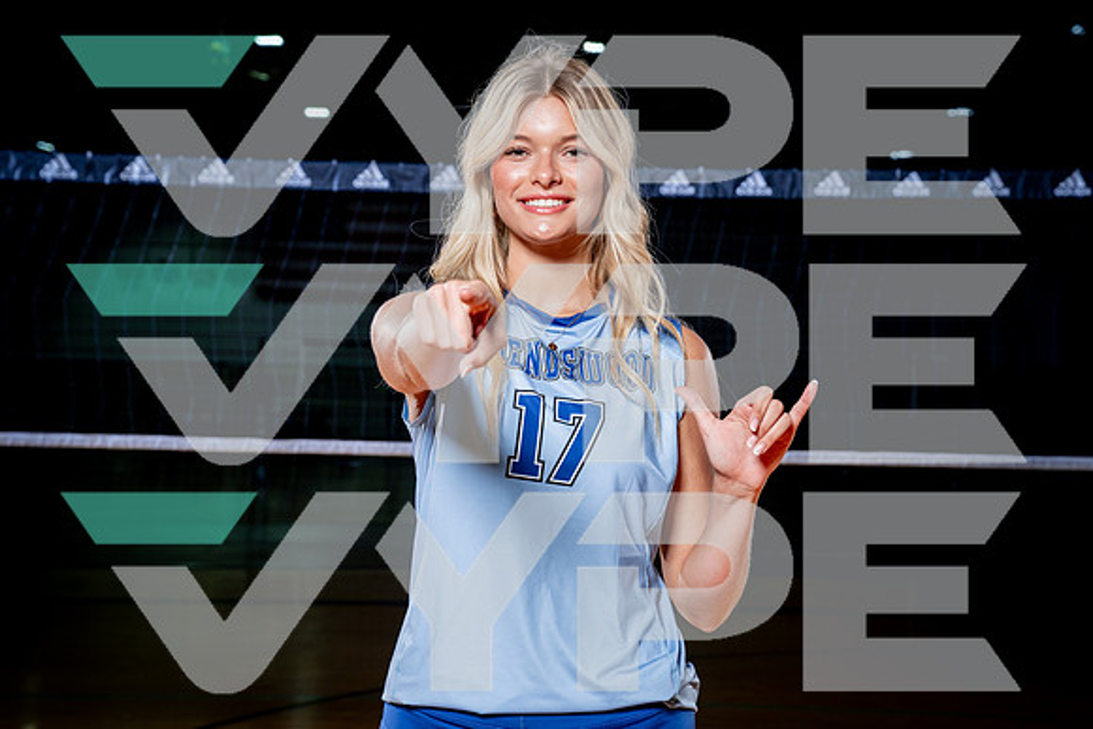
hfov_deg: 26.8
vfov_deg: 18.0
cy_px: 364
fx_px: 2297
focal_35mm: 76
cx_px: 546
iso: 250
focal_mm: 70
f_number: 6.3
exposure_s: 1/250
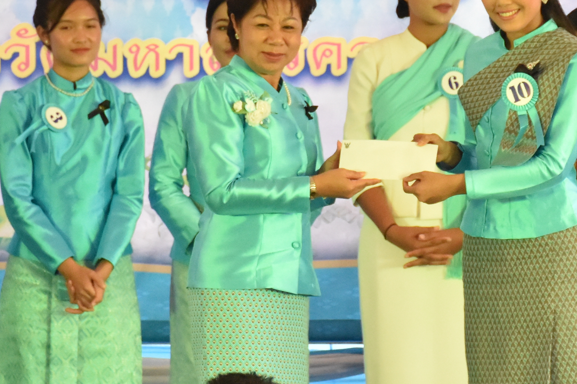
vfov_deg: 3.9
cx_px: 441
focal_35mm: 356
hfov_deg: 5.8
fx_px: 5705
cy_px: 199
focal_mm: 80
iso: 2000
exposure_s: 1/640
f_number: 5.3
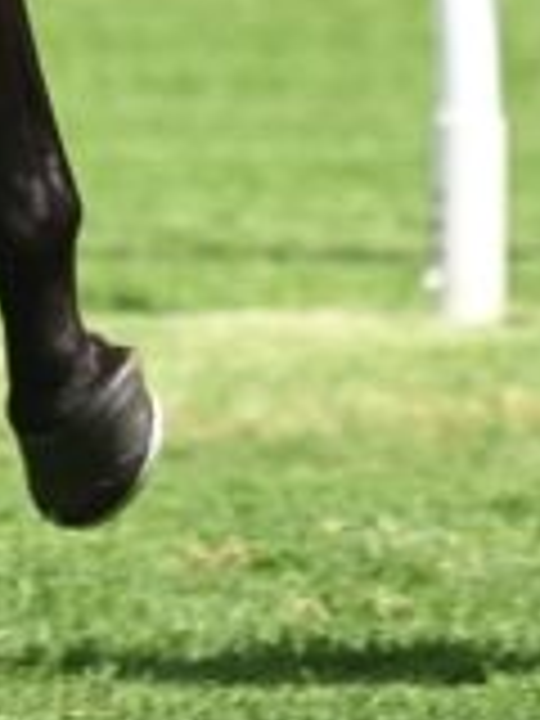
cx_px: 486
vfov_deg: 1.1
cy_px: -601
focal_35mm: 1850
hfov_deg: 0.8
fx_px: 38479
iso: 720
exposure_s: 1/2000
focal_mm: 300
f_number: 5.6
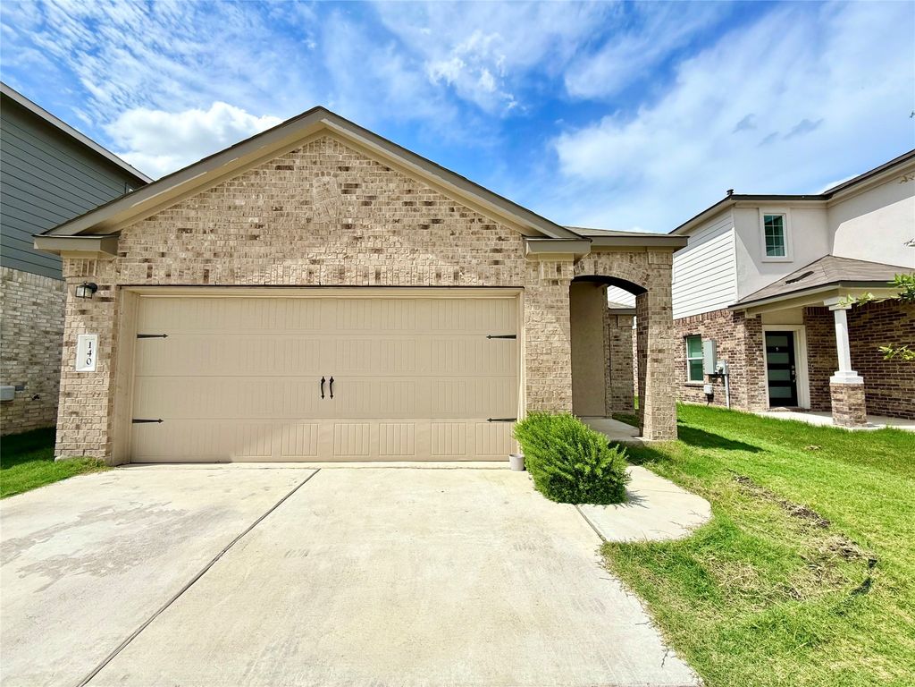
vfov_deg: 85.7
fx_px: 370
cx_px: 458
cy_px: 344
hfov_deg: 102.1
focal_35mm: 14
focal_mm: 2.22
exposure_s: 1/2506
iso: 50
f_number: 2.2
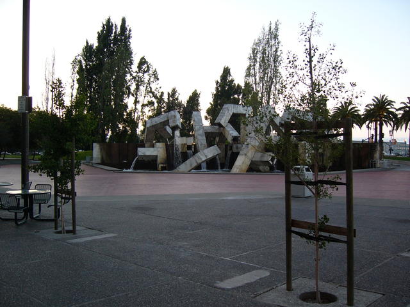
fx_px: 415
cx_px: 205
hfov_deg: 52.6
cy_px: 154
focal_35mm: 35
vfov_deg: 40.7
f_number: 2.8
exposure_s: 1/60
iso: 100
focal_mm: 5.8
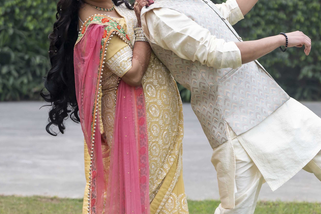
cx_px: 175
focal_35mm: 173
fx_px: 1541
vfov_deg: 7.9
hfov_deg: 11.9
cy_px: 119
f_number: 2.8
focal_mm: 71
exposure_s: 1/250
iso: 160
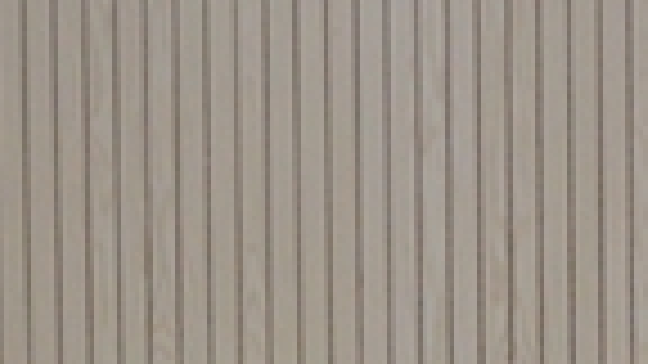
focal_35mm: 202
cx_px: 990
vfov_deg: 5.9
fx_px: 3474
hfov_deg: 10.3
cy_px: 741
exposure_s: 1/25
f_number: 4
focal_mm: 31
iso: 3200
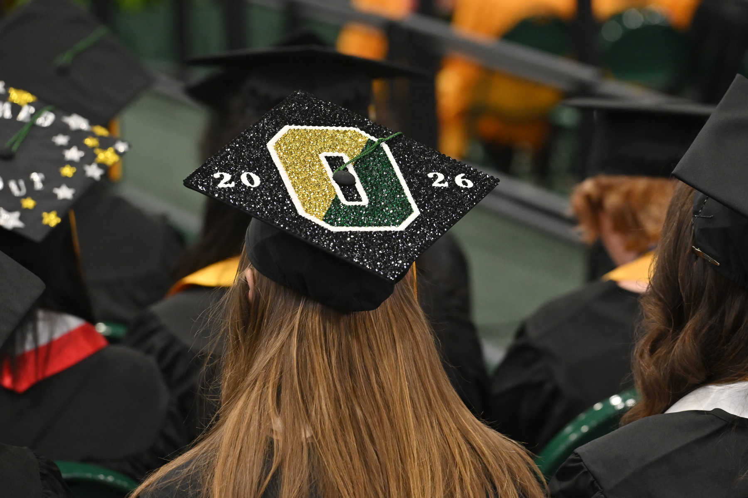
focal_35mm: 175
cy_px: 249
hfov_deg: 11.8
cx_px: 374
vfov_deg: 7.8
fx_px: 3634
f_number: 6.3
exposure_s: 1/250
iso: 2500
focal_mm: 175
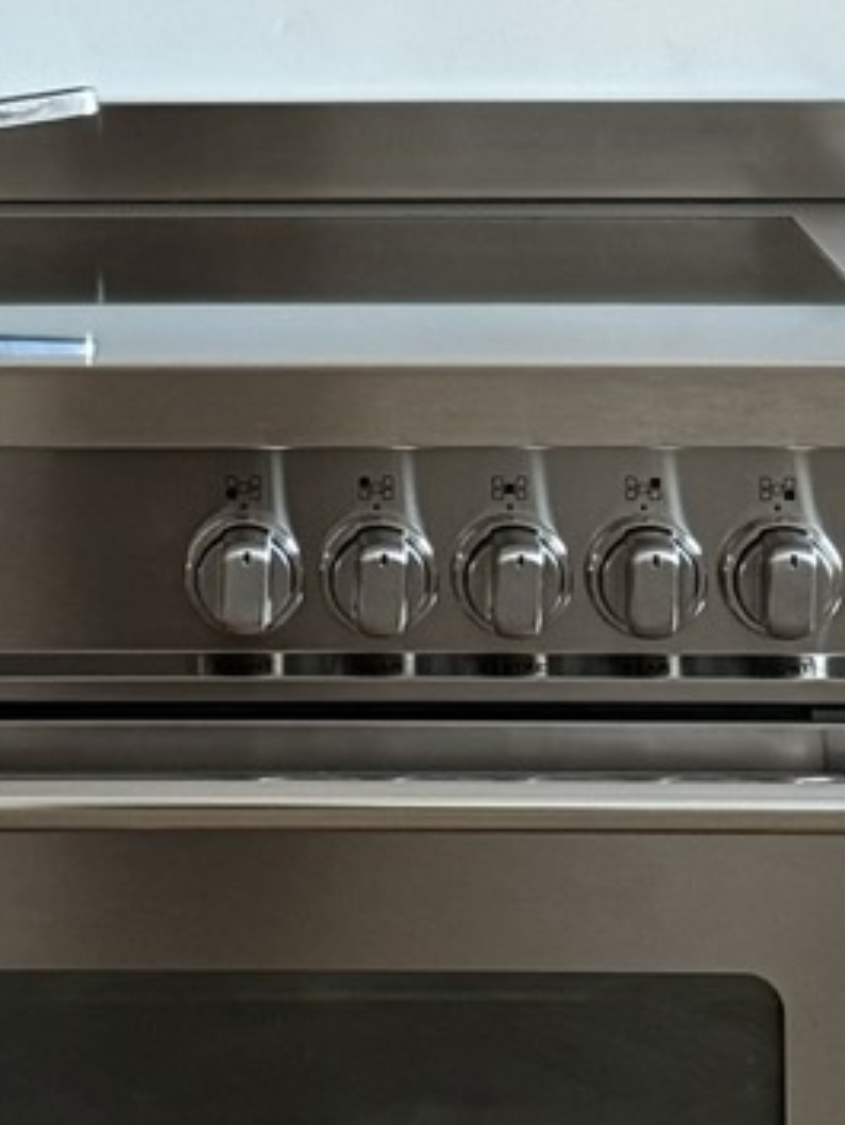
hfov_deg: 15.8
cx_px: -379
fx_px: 2830
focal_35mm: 87
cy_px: 555
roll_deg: +0.3
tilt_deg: -1.5
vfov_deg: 22.5
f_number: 1.78
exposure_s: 1/60
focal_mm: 6.76
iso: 320
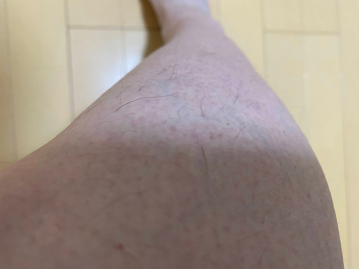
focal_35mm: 26
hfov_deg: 67.3
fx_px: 270
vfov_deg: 53.1
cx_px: 180
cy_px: 134
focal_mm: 4.25
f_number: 1.8
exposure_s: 1/50
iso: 320
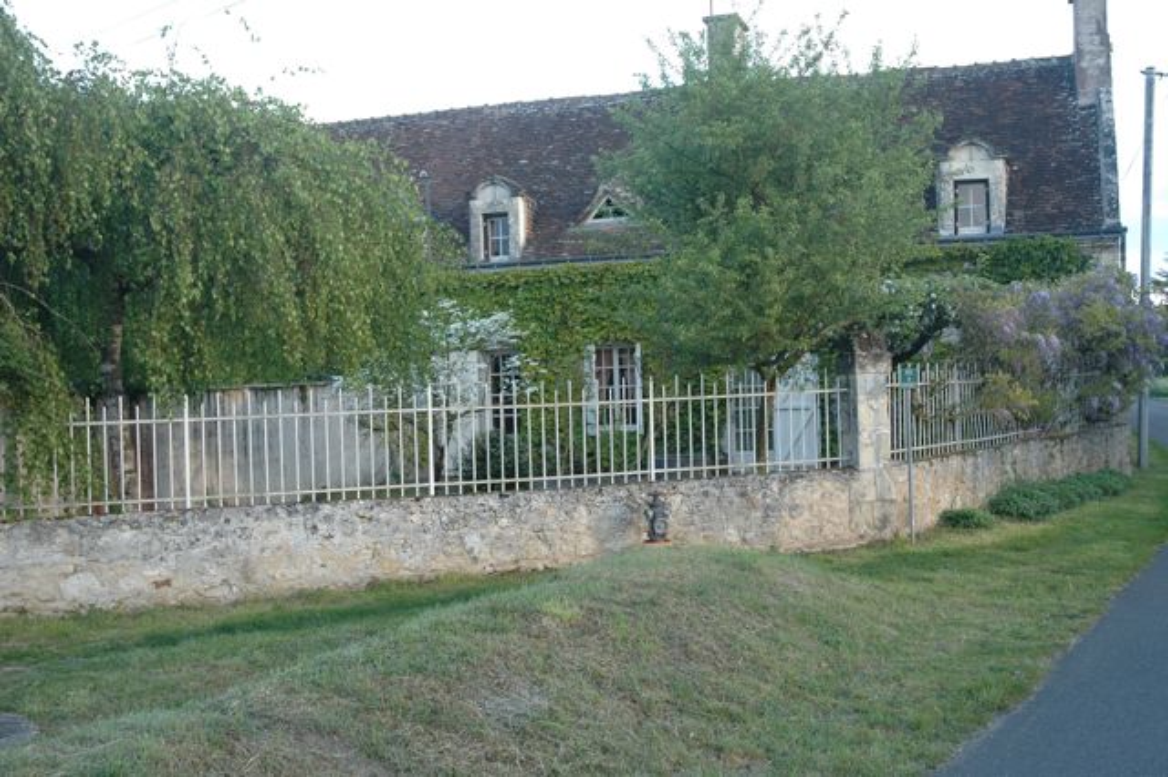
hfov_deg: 45.0
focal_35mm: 44
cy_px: 388
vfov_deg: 30.8
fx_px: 1411
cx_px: 584
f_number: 4.5
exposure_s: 1/60
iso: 200
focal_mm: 29
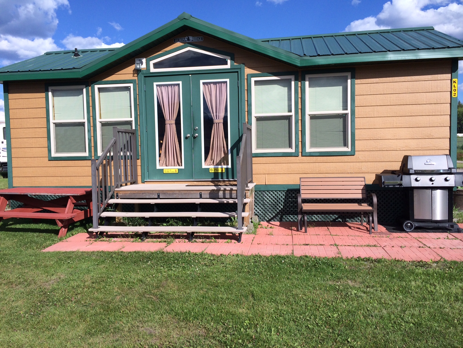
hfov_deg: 60.0
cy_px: 174
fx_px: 401
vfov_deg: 46.8
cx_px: 232
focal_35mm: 30
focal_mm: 4.12
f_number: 2.2
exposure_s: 1/2564
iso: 40
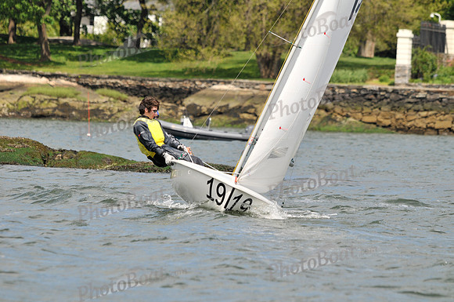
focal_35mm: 450
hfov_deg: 4.6
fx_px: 5667
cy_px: 151
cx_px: 227
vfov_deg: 3.0
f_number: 8
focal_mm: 300
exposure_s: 1/1000
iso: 200
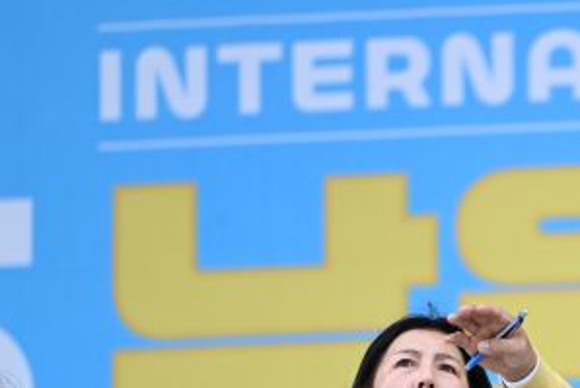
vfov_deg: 2.2
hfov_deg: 3.2
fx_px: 10267
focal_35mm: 637
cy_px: 450
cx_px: 847
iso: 250
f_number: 3.2
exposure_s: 1/500
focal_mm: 190
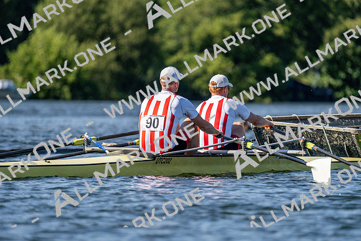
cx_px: 180
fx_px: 4644
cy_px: 120
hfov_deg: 4.5
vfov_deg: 3.0
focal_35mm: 463
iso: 320
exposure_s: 1/1600
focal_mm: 463
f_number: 6.3
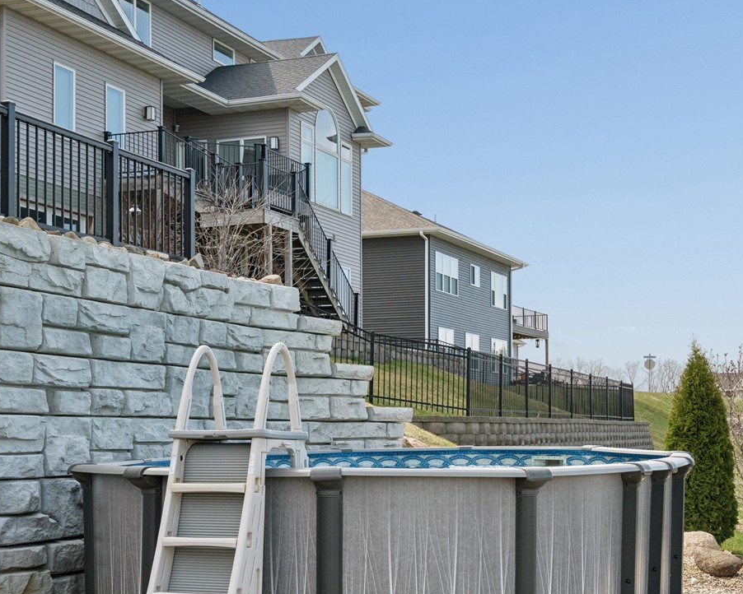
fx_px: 1320
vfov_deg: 25.2
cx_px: 437
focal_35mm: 60
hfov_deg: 31.4
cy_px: 410
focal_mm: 34
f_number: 8
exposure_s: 1/1250
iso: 800
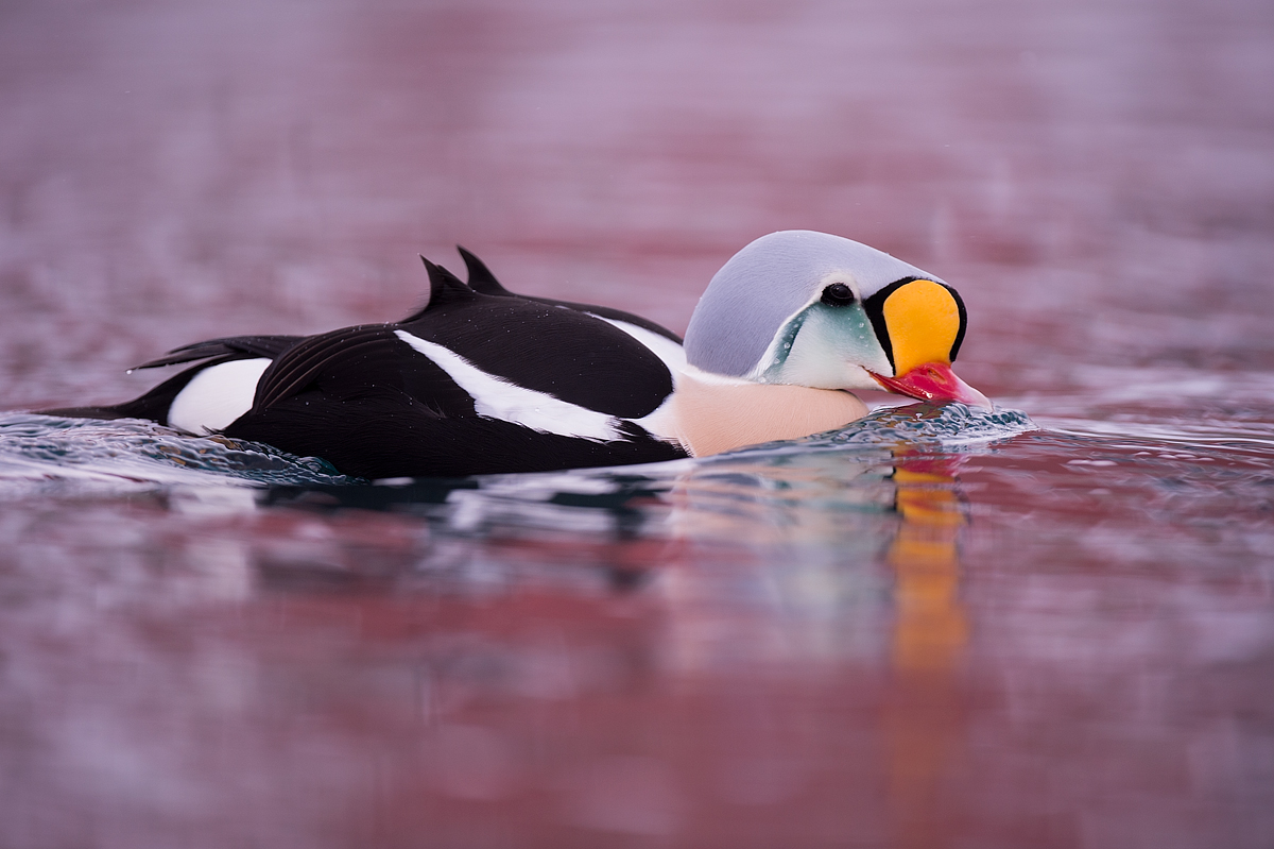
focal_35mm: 500
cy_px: 424
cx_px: 637
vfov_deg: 2.7
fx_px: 17686
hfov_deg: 4.1
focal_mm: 500
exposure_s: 1/2000
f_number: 4
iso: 800
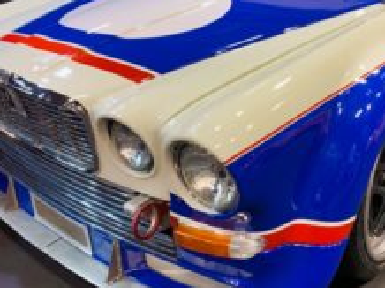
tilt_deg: -20.8
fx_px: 478
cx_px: 233
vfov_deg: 33.4
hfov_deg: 43.6
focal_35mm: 43
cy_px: 110
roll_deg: +0.5
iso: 64
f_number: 1.8
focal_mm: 4.25
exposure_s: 1/100
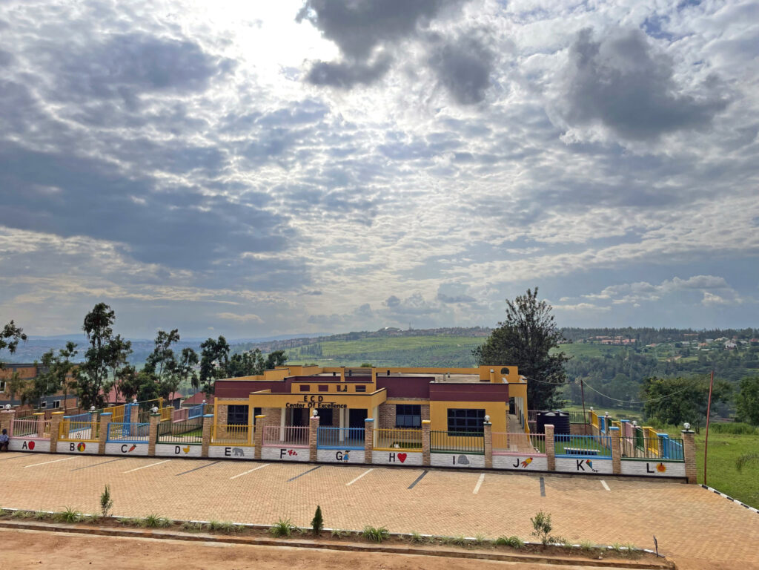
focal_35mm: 26
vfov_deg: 53.1
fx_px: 570
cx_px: 380
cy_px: 285
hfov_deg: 67.3
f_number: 1.6
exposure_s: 1/3040
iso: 32
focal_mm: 4.2
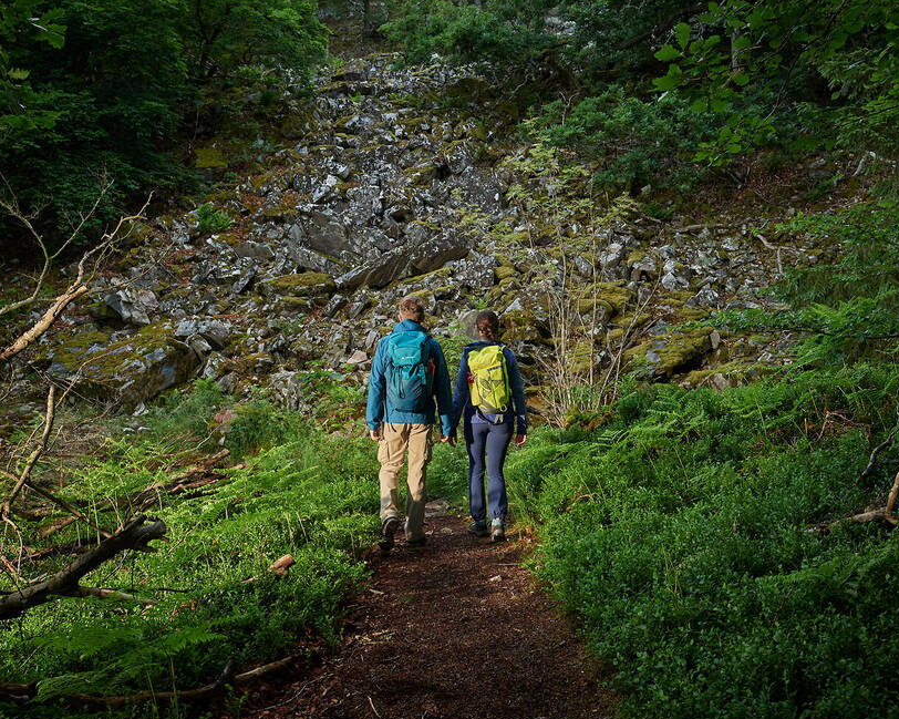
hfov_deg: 49.1
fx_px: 984
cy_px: 360
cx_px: 465
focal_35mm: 37
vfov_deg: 40.1
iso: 1600
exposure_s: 1/60
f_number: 8
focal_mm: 32
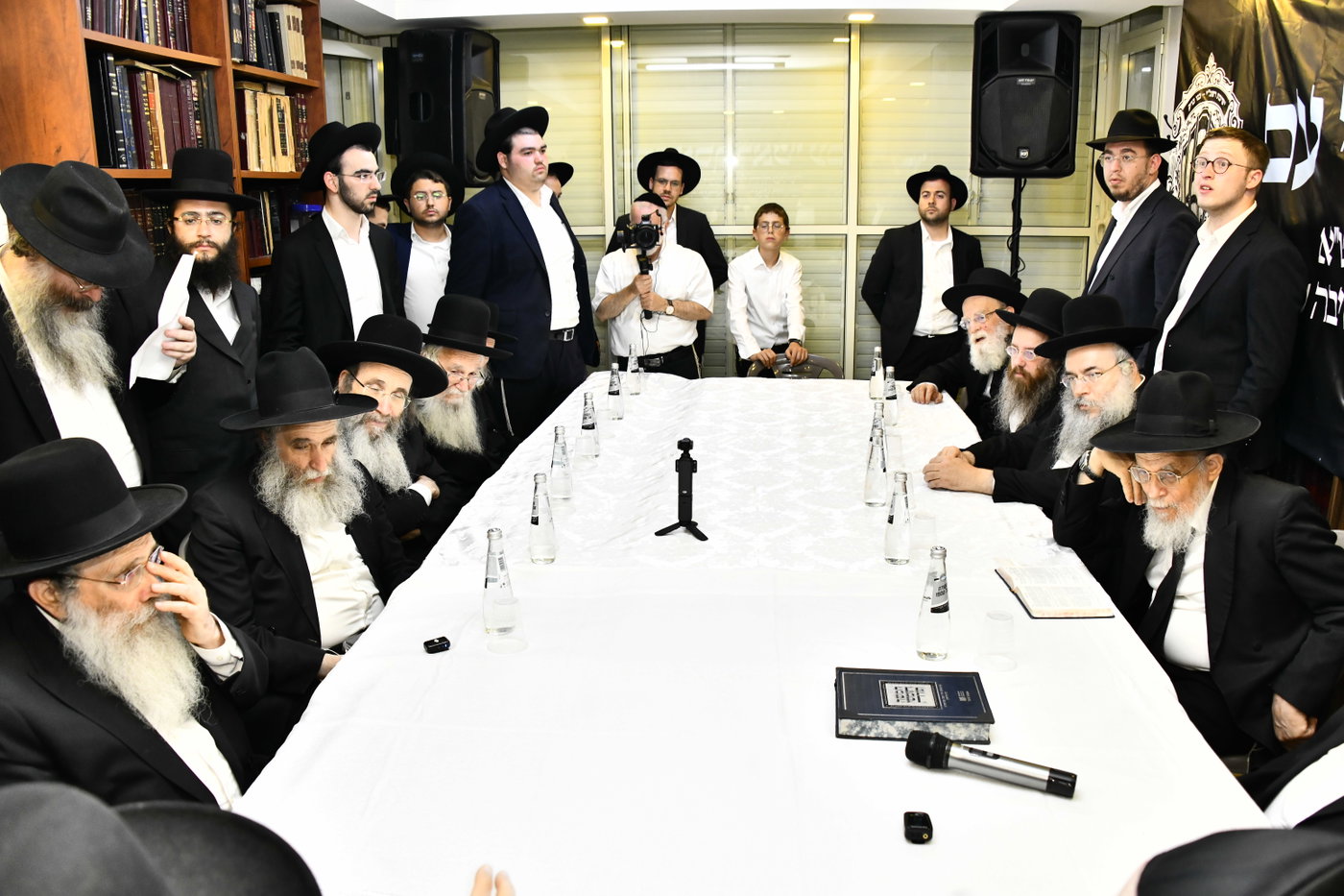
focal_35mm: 28
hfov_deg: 65.5
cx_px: 672
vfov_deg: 46.4
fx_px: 1045
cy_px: 448
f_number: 5.6
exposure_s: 1/100
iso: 1600
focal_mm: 28
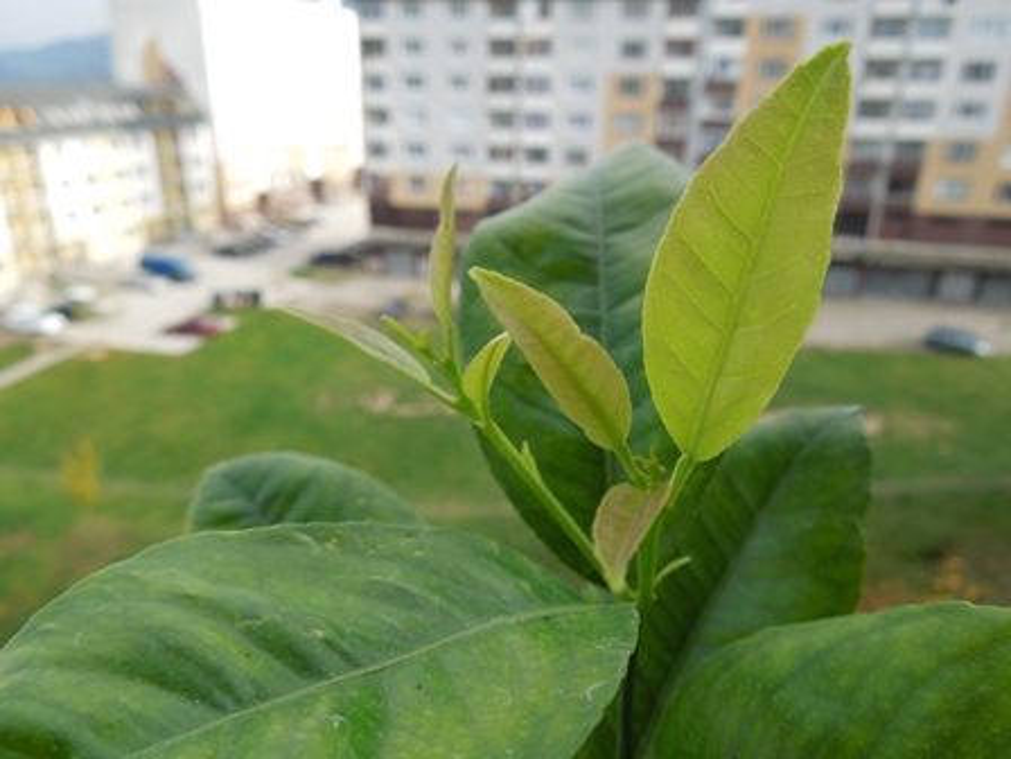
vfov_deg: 54.9
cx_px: 506
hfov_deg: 69.4
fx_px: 730
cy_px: 380
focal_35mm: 25
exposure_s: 1/400
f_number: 3.3
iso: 100
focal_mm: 4.5
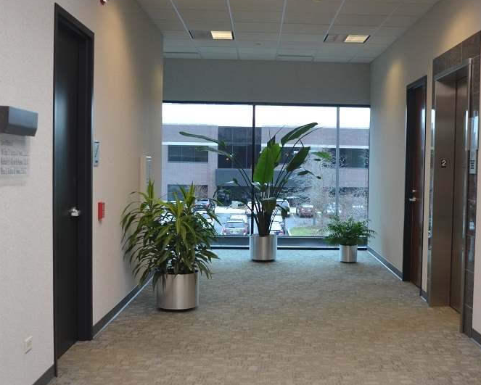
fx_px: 627
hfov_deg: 41.7
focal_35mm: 44
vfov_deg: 34.2
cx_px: 300
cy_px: 192
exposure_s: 1/80
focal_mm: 18
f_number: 4.5
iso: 400
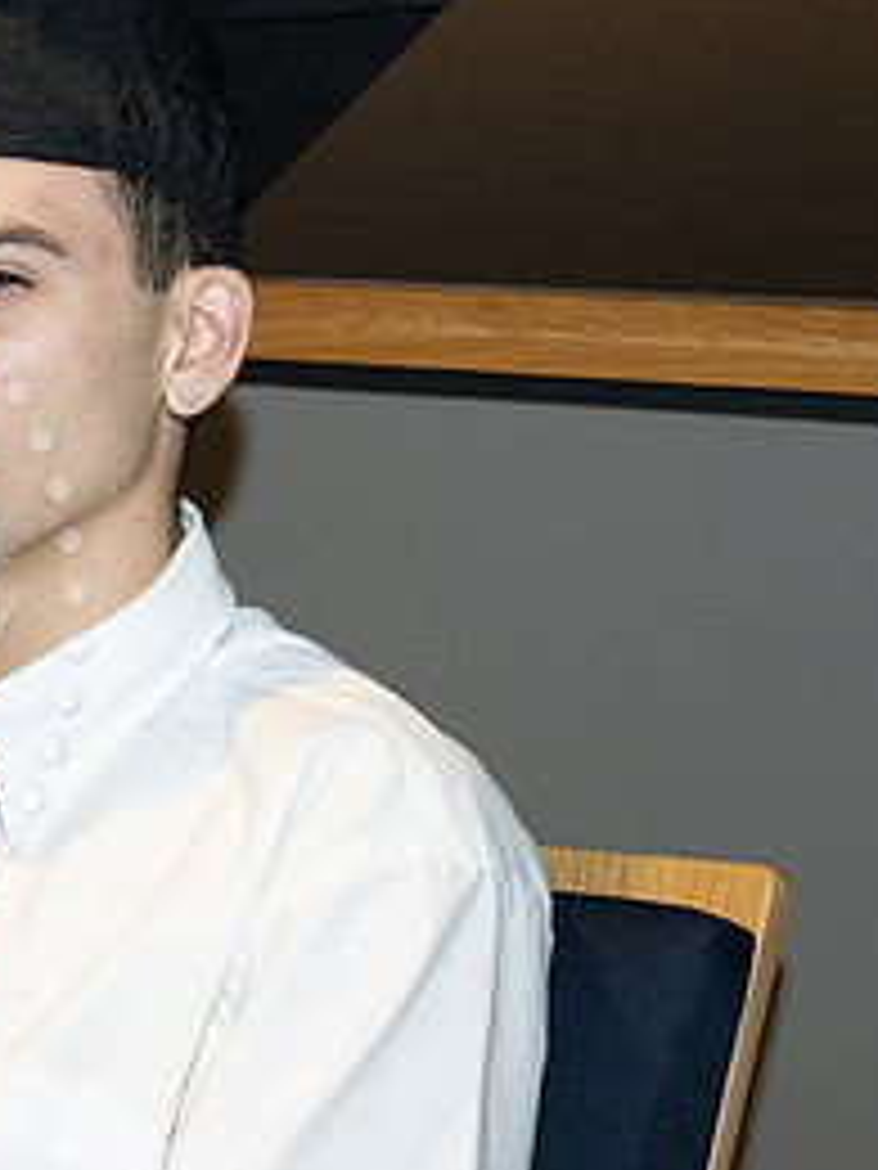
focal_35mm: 124
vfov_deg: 15.9
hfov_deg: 11.1
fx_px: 4194
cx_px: -721
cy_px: 554
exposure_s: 1/125
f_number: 5
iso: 1000
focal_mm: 42
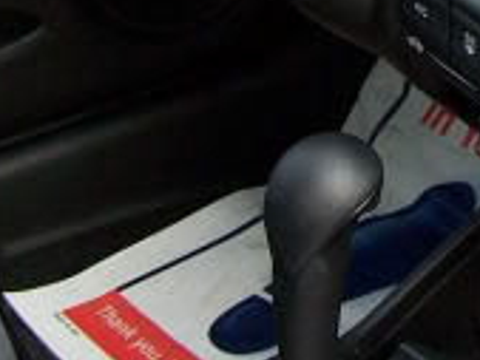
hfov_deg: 14.2
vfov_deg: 10.6
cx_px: 548
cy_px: -201
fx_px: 1873
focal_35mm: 135
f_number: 2.8
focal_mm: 6.3
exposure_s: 1/90
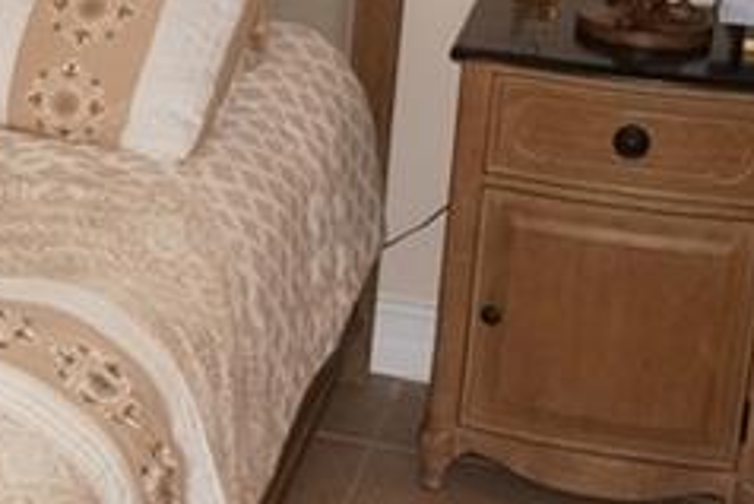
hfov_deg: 18.8
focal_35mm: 103
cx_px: -149
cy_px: 57
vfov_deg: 13.2
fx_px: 2159
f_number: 4
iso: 800
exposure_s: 1/60
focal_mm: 16
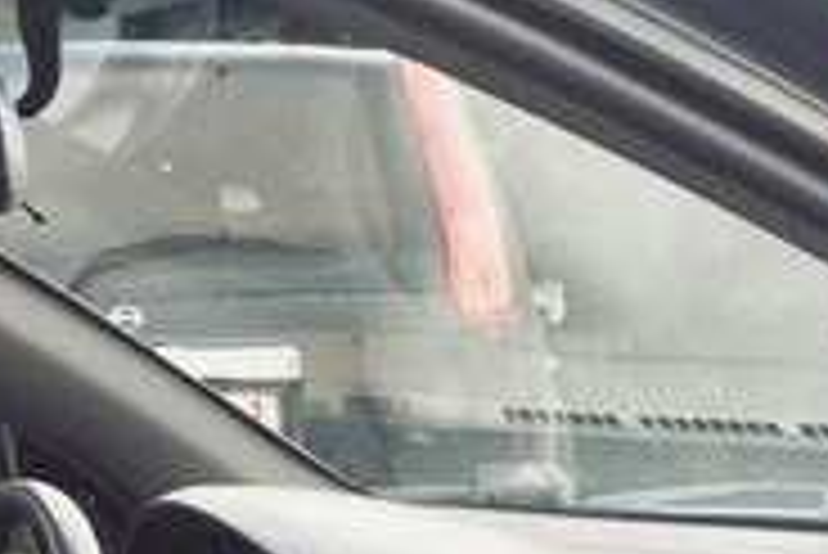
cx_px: 648
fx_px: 2486
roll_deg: -0.3
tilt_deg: -18.9
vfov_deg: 11.6
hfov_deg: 18.8
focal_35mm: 108
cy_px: 1034
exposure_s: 1/117
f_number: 2.2
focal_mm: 4.15
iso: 32
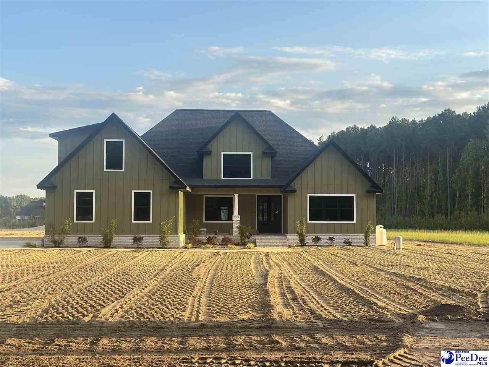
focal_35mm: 48
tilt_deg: +3.8
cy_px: 184
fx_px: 678
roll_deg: -0.2
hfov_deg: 39.7
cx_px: 244
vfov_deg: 30.3
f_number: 1.78
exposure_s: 1/704
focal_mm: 6.86
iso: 80
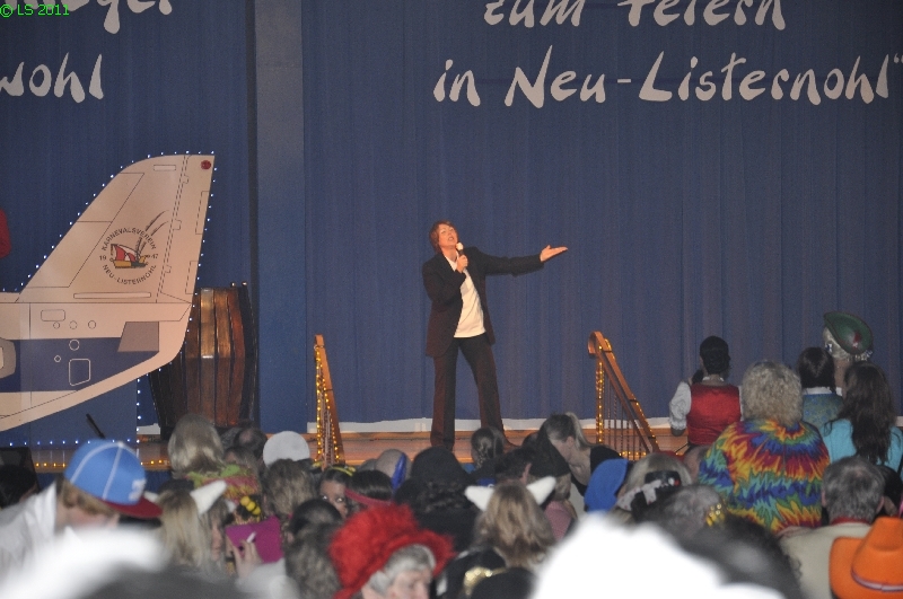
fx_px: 3945
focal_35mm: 158
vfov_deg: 8.7
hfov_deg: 13.1
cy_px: 300
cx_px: 452
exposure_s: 1/60
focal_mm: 105
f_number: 5.6
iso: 400
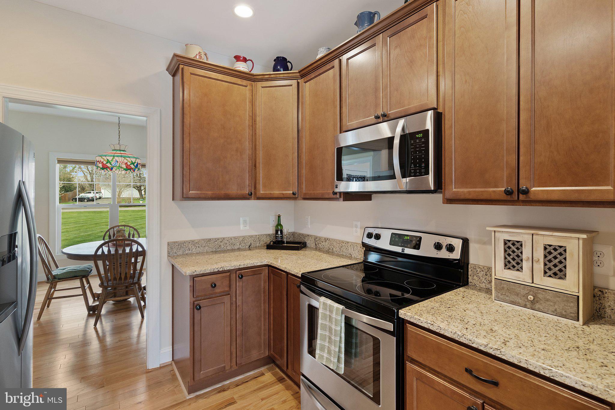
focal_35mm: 16
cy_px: 205
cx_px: 308
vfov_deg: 73.7
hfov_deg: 96.7
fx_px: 273
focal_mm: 16
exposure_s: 1
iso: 400
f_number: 8
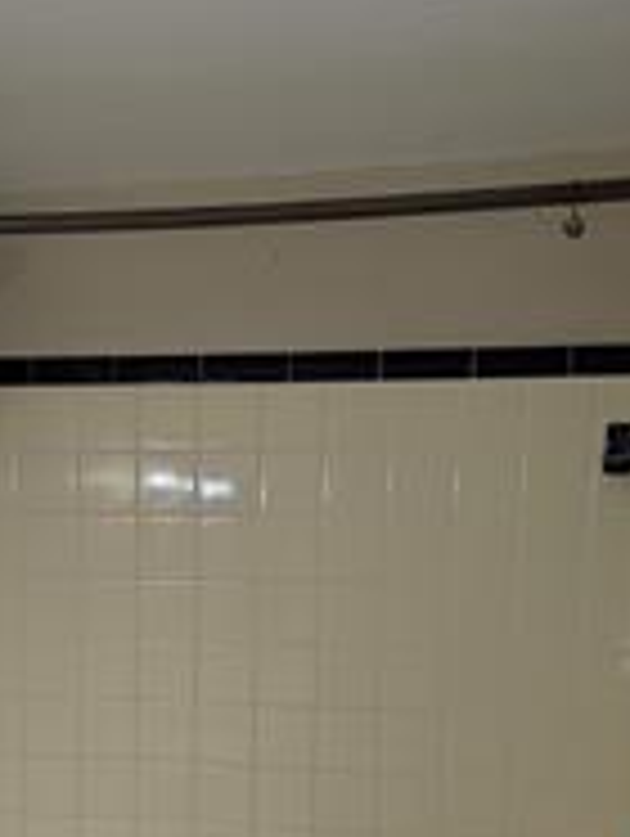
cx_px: 191
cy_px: 742
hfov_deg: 23.6
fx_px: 1501
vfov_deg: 29.9
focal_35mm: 62
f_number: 1.85
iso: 47
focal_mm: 6.81
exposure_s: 1/120
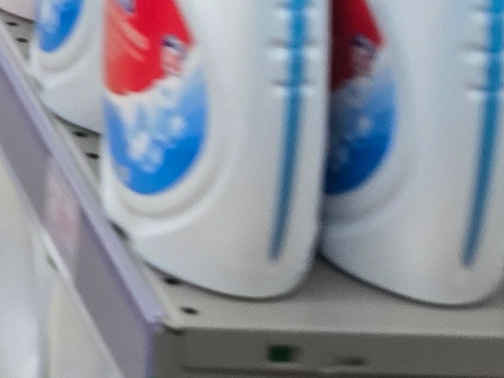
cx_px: -656
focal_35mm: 142
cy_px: -377
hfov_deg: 11.7
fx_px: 2067
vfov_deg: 9.7
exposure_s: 1/100
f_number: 1.7
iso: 80
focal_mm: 6.3
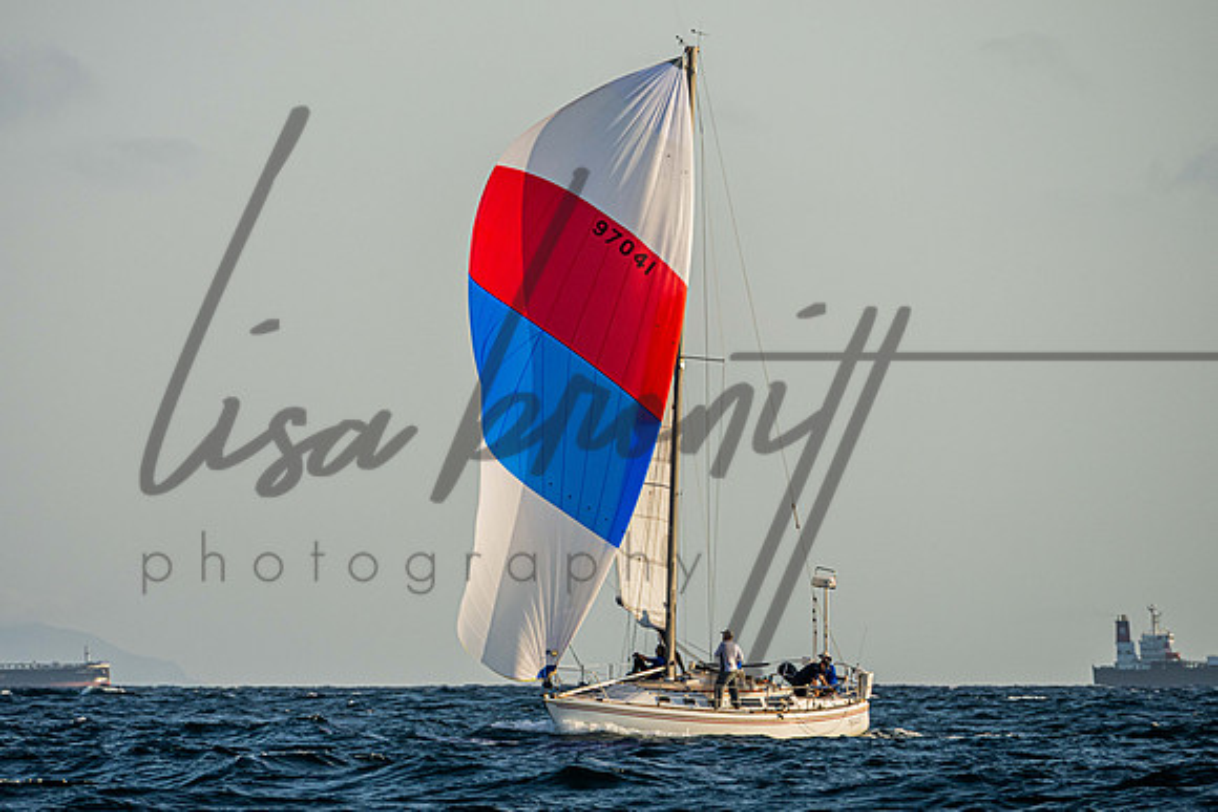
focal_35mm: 400
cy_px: 344
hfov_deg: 5.1
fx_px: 13548
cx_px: 578
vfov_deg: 3.4
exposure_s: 1/1600
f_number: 8
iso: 400
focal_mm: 300
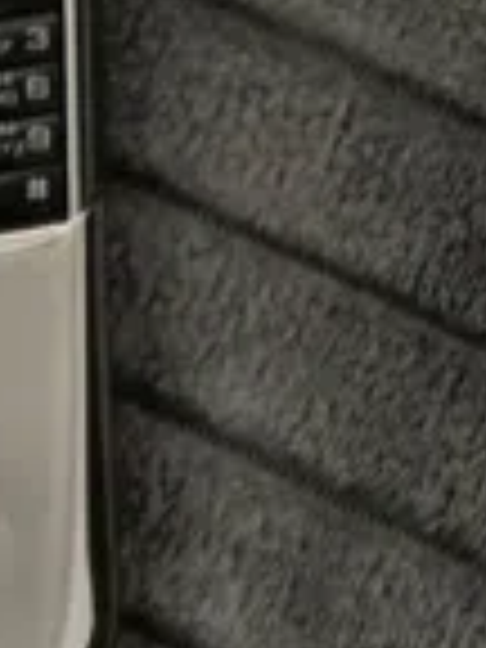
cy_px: 63
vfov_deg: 13.6
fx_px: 2696
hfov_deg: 10.2
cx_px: -68
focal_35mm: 144
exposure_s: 1/14
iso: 640
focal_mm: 6
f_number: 2
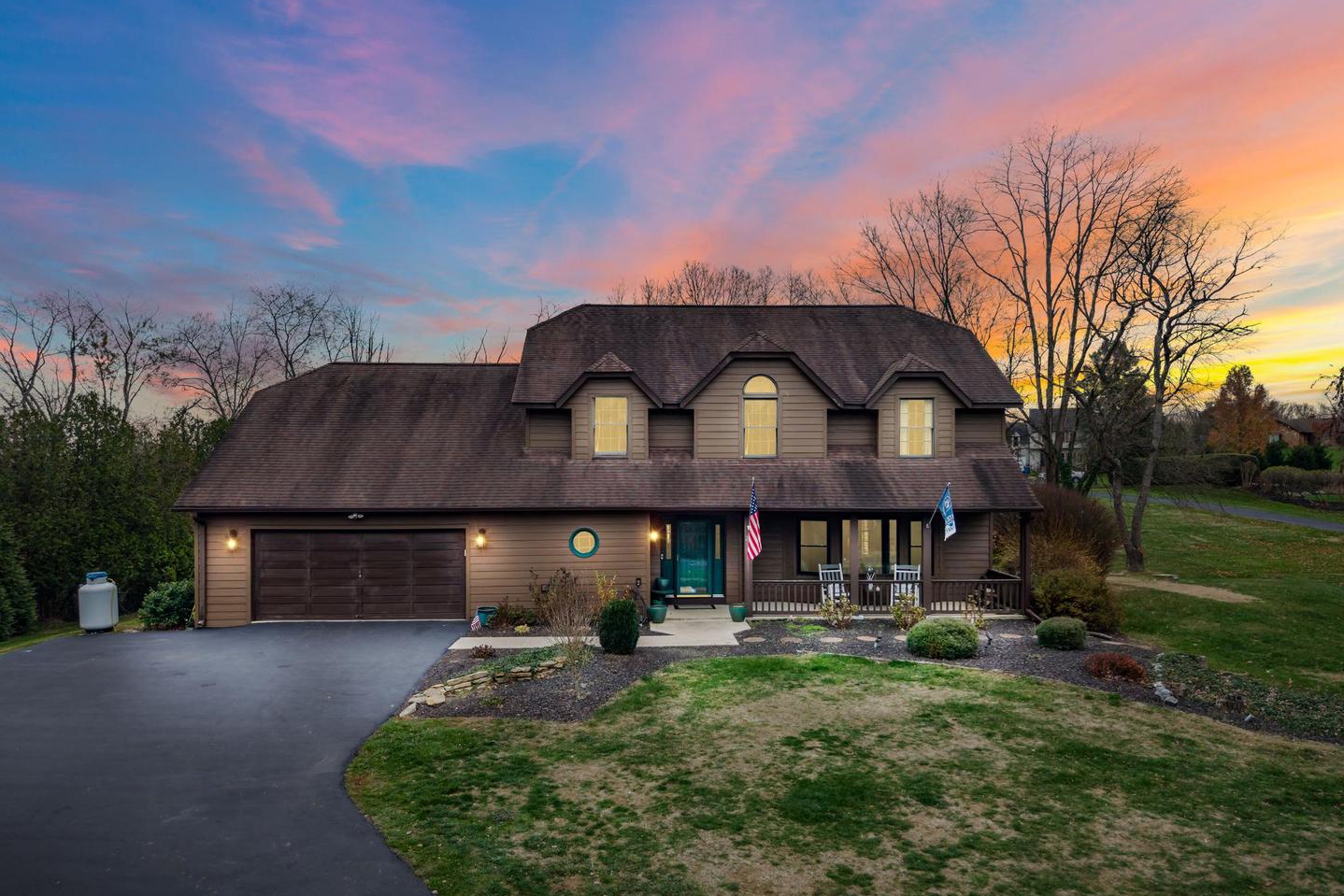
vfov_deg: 51.2
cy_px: 492
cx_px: 672
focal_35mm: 25
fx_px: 933
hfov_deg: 71.5
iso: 100
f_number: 1.8
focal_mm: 8.67
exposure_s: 1/640
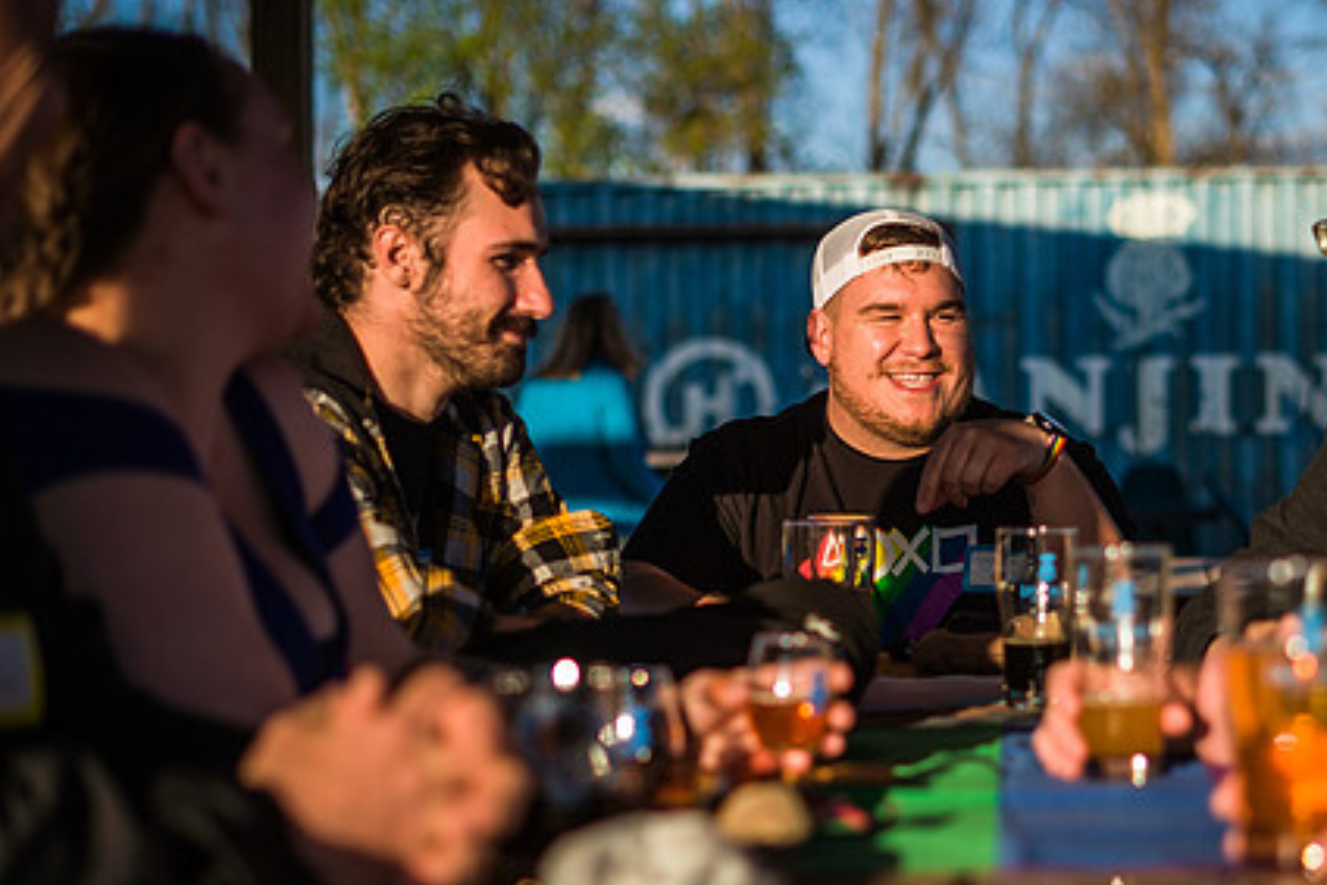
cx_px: 869
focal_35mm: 81
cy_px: 559
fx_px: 2987
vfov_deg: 16.8
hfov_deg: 24.9
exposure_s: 1/2500
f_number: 2
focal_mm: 50
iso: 100
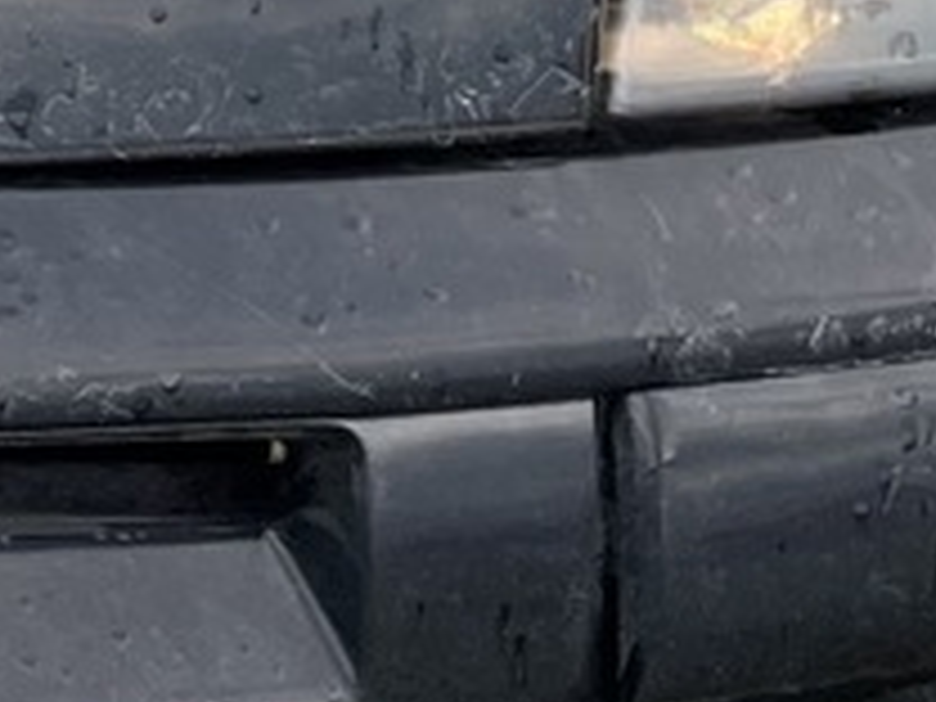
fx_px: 5408
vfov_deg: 7.2
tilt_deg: -9.0
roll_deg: -0.6
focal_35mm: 200
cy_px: -634
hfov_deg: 9.0
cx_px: -1197
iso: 32
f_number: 1.6
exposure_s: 1/456
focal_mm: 4.2
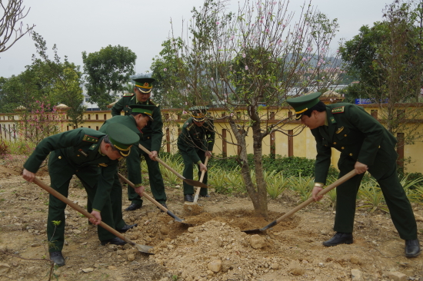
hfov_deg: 60.3
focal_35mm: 31
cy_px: 140
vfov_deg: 42.3
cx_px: 212
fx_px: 364
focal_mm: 21
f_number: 6.3
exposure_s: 1/125
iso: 100
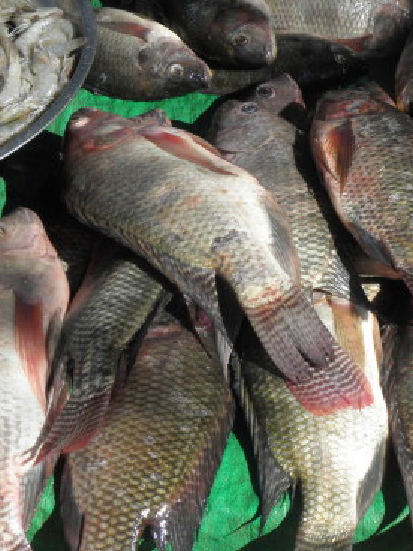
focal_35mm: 75
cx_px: 404
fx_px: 1193
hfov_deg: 19.1
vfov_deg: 26.0
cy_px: 249
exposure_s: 1/250
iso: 64
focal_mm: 8.19
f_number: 5.6
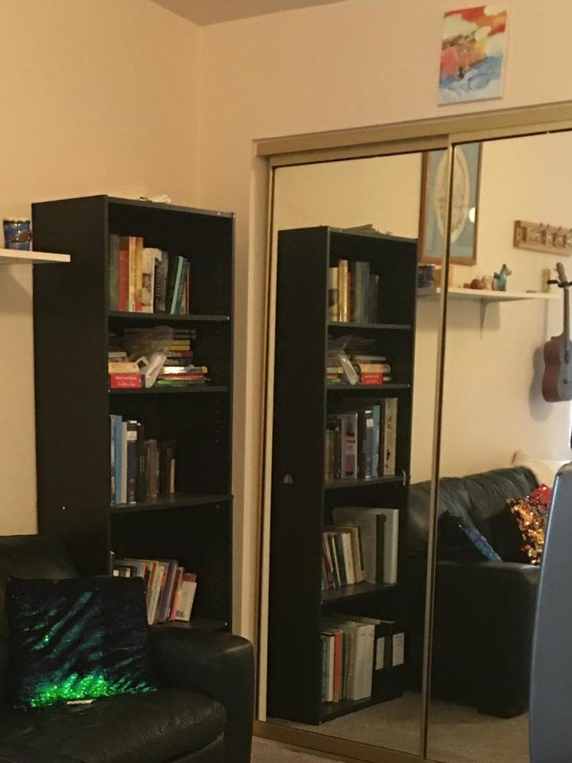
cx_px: 113
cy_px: 664
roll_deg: +0.0
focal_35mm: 61
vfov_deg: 30.5
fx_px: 1344
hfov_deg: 23.7
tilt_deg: -10.3
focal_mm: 4.15
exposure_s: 1/4
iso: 80
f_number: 2.2
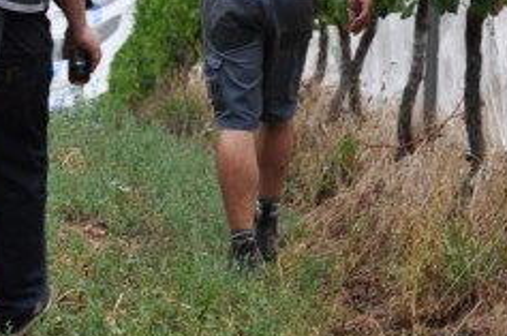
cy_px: 18
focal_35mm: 196
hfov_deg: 10.4
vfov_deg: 7.0
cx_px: 17
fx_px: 2755
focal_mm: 50
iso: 400
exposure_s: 1/60
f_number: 4
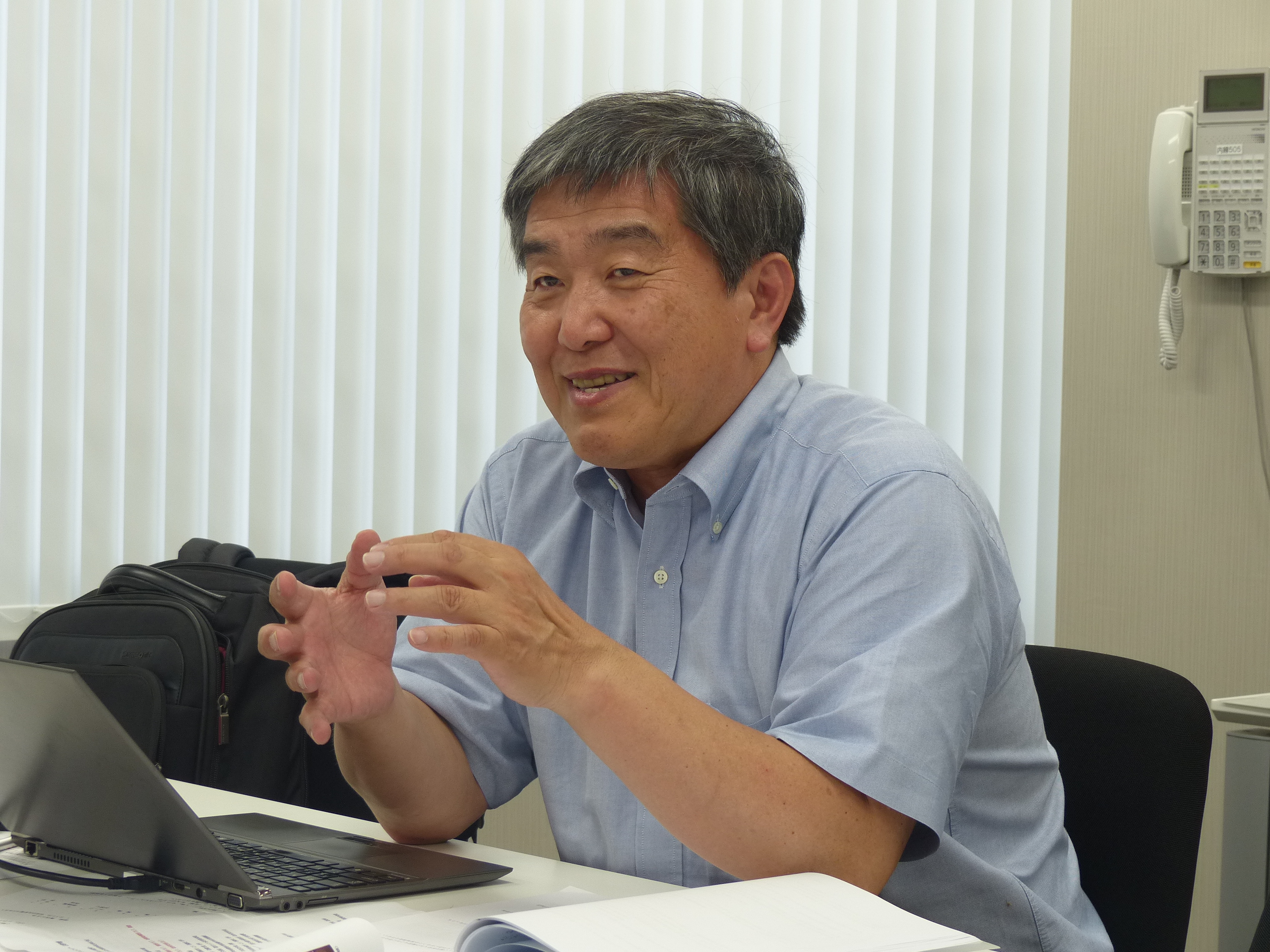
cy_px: 476
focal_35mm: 83
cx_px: 635
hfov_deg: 23.6
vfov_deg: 17.8
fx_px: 3045
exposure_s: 1/60
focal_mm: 15
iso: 125
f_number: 2.8
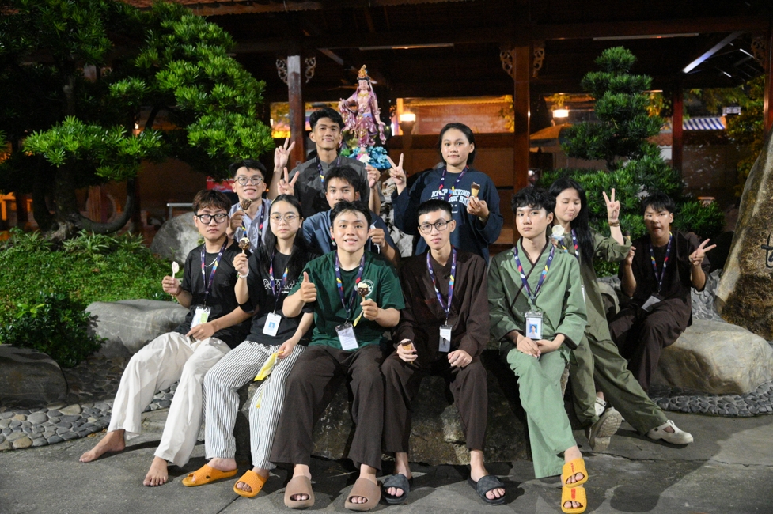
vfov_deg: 38.8
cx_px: 386
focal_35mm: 34
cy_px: 257
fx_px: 730
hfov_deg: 55.8
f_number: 4
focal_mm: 34
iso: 20000
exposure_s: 1/80
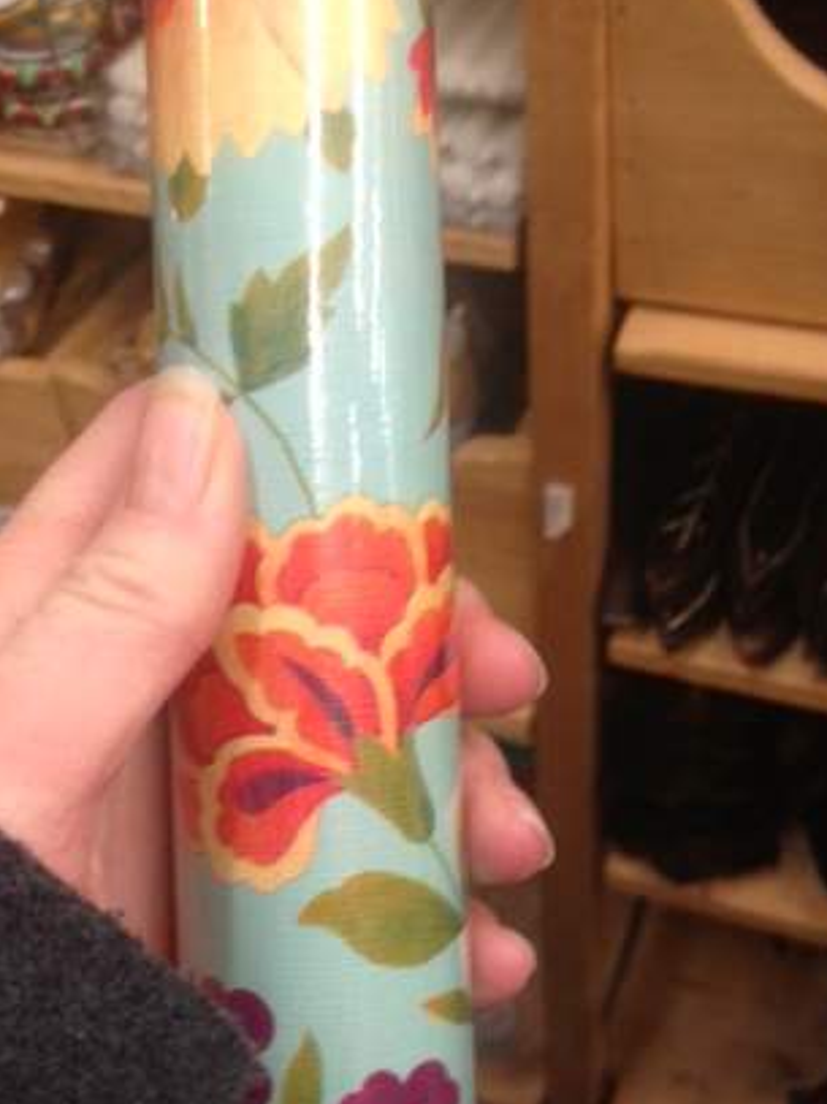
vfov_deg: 34.9
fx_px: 1753
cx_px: 385
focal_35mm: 55
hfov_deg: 26.5
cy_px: 461
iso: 125
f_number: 2.4
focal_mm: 4.28
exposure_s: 1/20
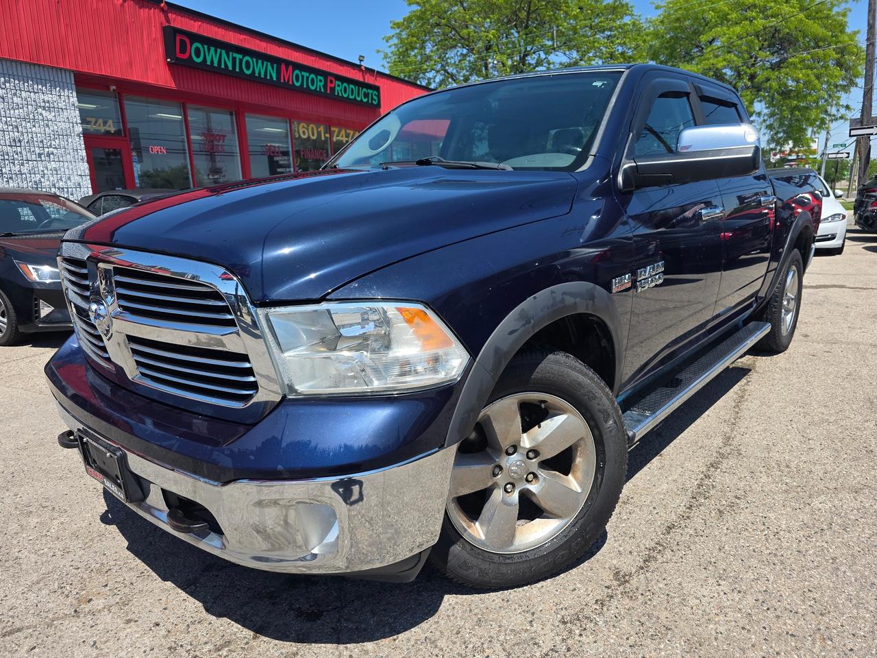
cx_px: 438
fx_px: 583
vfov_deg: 58.9
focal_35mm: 23
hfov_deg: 73.9
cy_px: 329
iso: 80
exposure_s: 1/4057
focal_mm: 6.3
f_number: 1.7
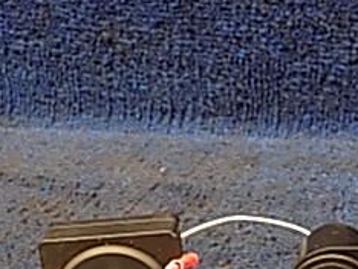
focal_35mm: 101
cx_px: 277
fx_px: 1046
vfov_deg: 14.4
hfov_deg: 19.3
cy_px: 286
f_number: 3.5
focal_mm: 6.6
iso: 400
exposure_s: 1/10
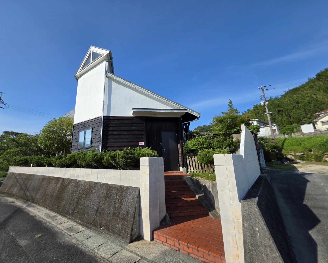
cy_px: 128
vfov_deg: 88.0
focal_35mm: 14
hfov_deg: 100.4
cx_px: 149
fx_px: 136
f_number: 1.9
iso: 40
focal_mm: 2.2
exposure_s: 1/1789
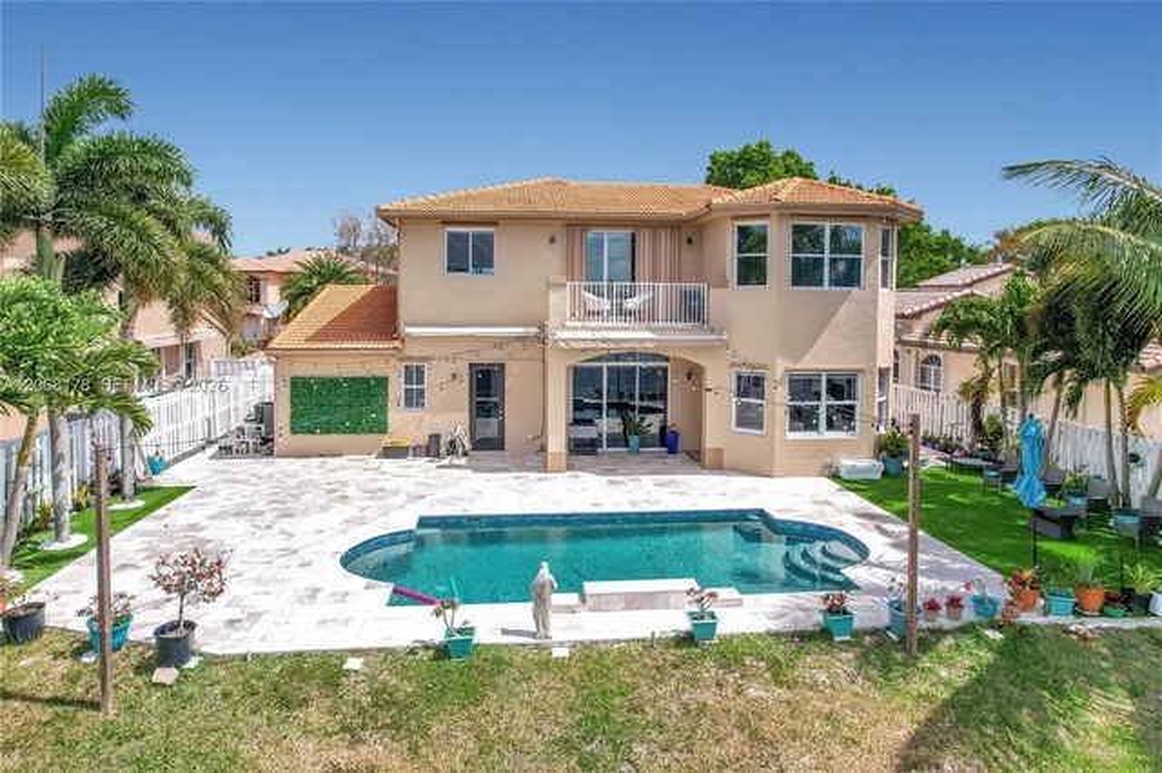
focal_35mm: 22
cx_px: 581
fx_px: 710
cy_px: 386
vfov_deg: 57.2
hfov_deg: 78.6
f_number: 2.8
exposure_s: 1/1500
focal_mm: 8.38
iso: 100
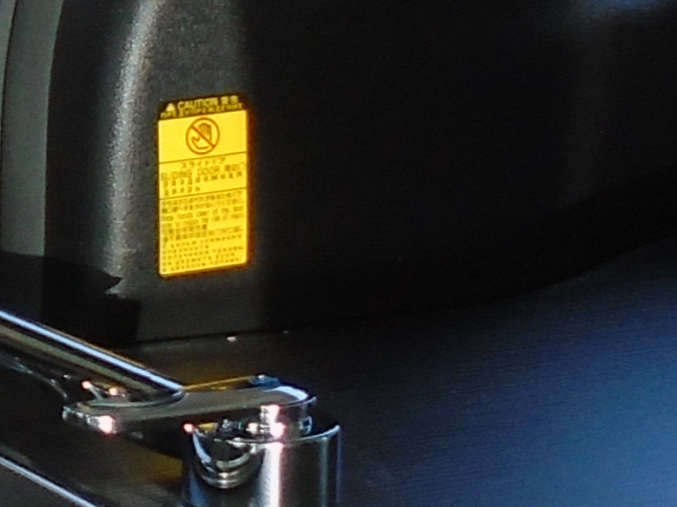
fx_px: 3363
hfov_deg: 10.8
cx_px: -521
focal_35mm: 172
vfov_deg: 8.6
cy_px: 105
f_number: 3.2
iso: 100
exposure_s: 1/50
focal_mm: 4.6
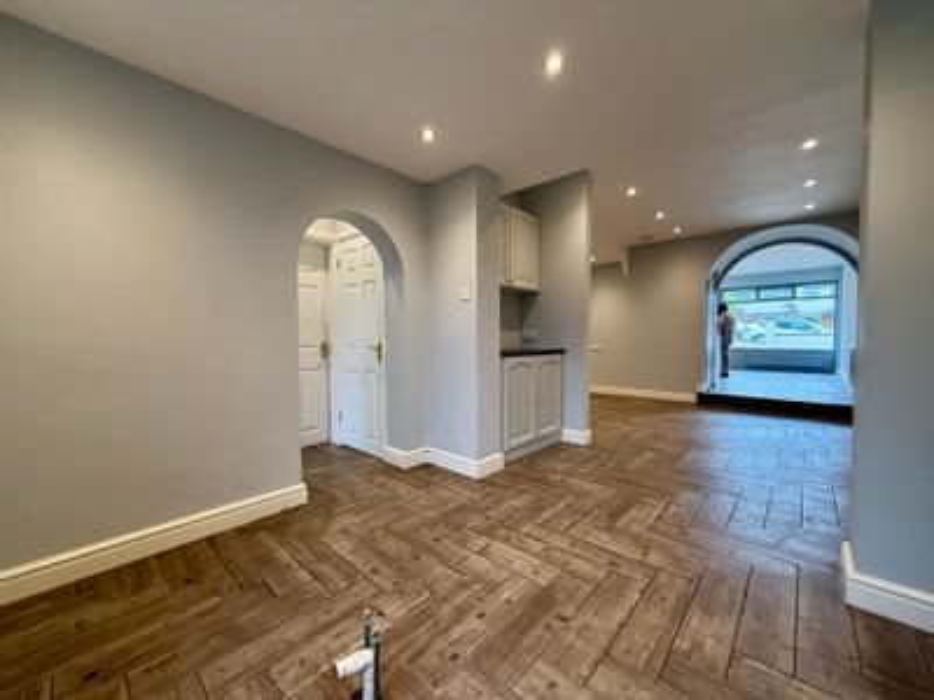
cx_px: 467
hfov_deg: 102.1
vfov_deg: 85.7
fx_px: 378
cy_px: 350
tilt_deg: -1.6
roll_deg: +0.3
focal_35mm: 14
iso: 250
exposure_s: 1/99
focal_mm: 2.22
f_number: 2.2
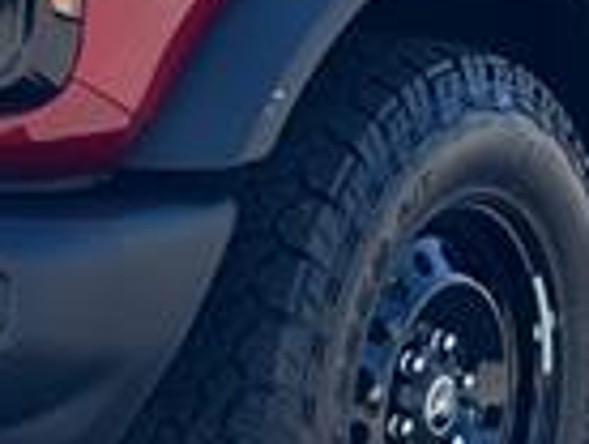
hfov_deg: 8.9
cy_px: -132
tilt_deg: -4.2
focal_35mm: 222
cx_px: 158
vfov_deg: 6.7
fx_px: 3784
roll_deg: +0.0
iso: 64
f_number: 1.78
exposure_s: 1/1524
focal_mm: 6.76
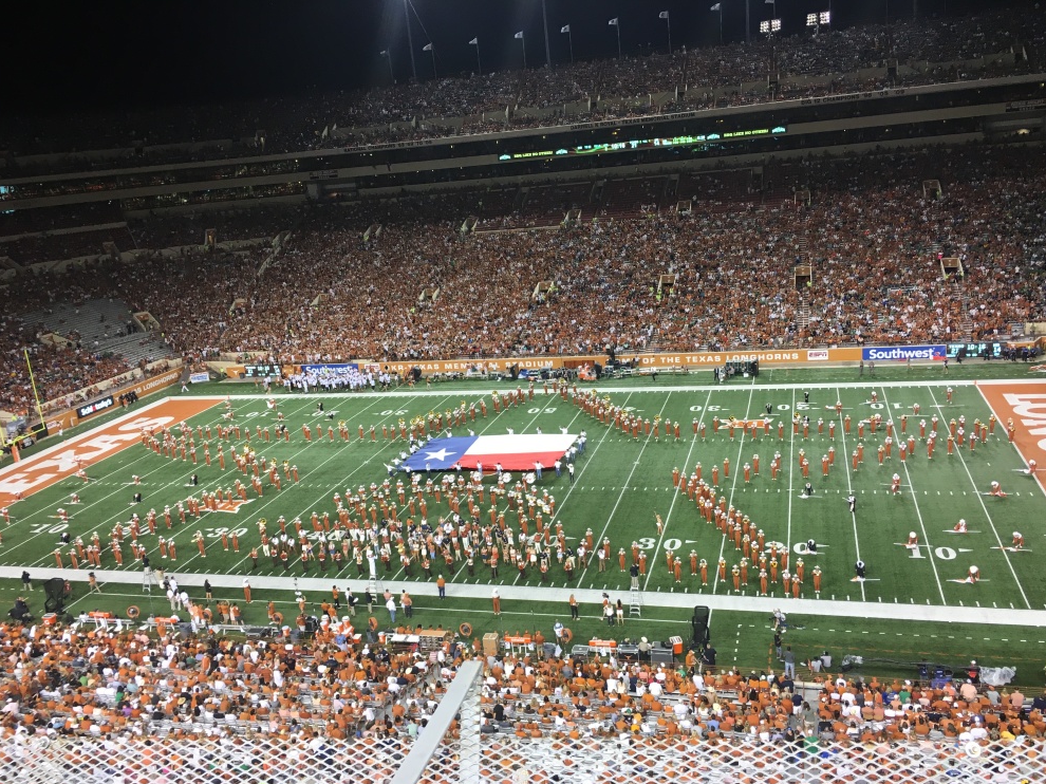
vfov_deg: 46.8
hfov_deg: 60.0
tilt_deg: -16.4
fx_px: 906
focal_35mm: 30
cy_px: 405
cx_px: 538
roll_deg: +6.5
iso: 25
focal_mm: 4.15
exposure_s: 1/30
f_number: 2.2
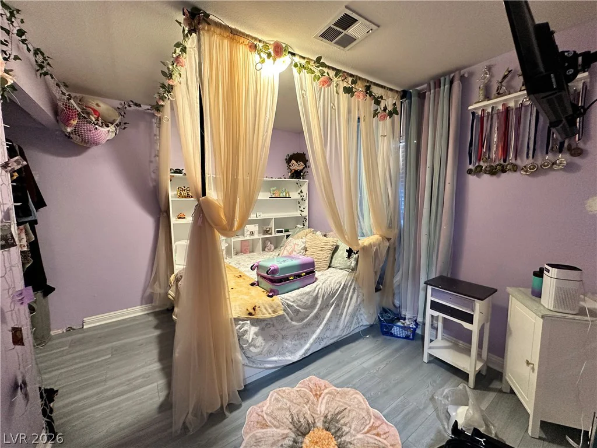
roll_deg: -0.2
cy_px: 224
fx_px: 241
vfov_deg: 85.7
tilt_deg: -6.1
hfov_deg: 102.1
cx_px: 298
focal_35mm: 14
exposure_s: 1/60
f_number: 2.2
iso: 320
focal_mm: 2.22
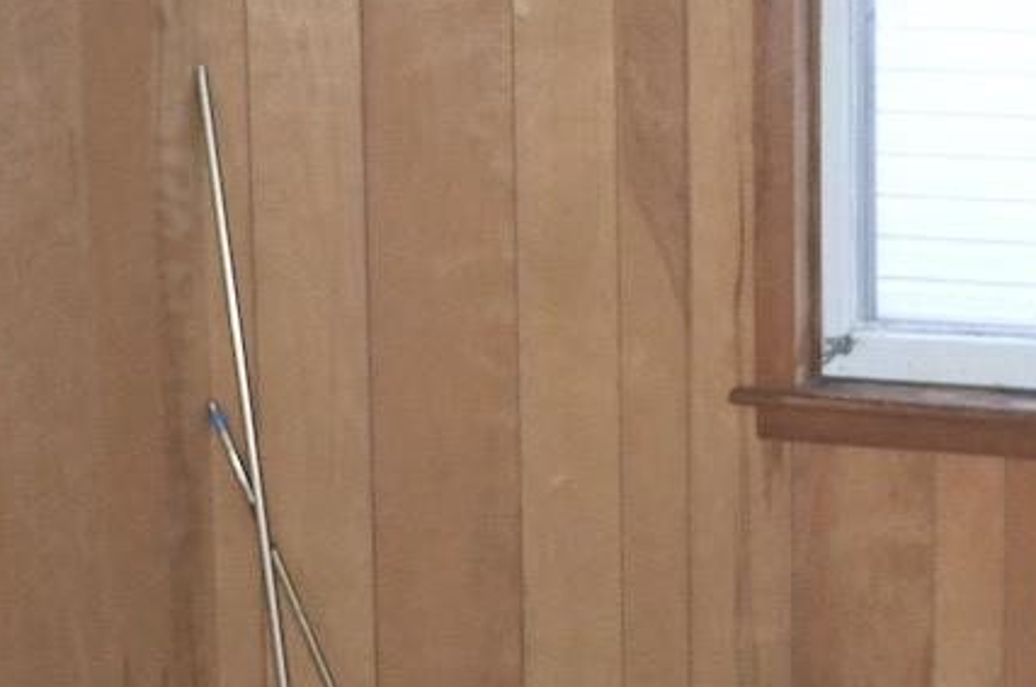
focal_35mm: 90
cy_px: 124
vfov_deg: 15.0
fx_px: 2585
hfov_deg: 22.3
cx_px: 869
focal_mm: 20
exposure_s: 1/60
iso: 3200
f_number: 3.5
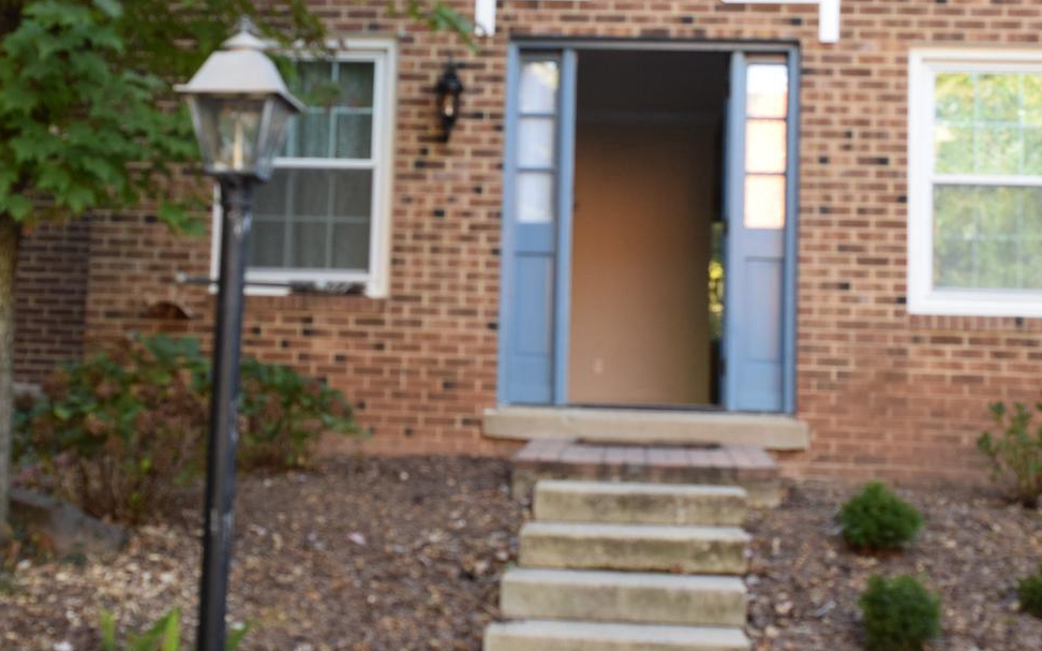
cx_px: 517
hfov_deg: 35.1
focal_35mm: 58
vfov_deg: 22.3
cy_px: 221
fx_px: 1647
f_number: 5
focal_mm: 18
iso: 400
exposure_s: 1/100
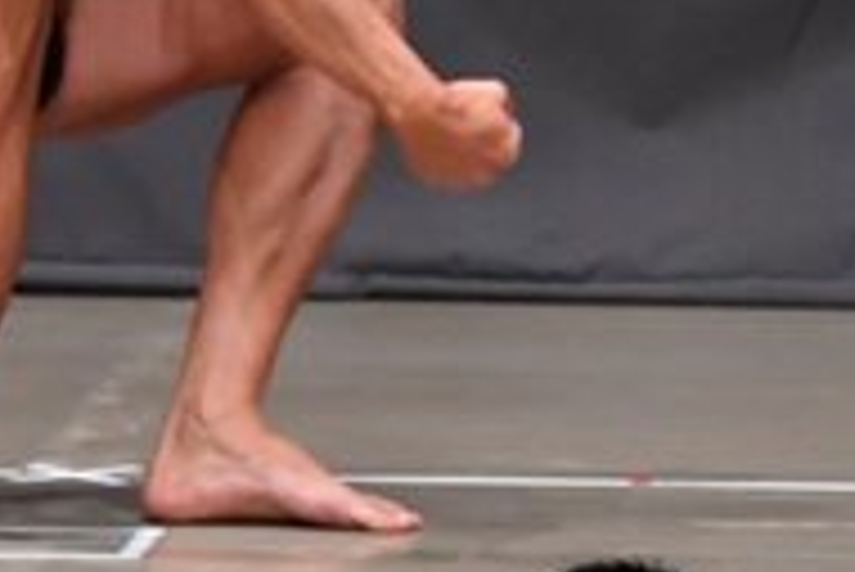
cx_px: 259
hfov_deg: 2.3
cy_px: -369
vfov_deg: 1.6
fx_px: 20987
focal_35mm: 883
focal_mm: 145
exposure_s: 1/400
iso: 6400
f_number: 5.6
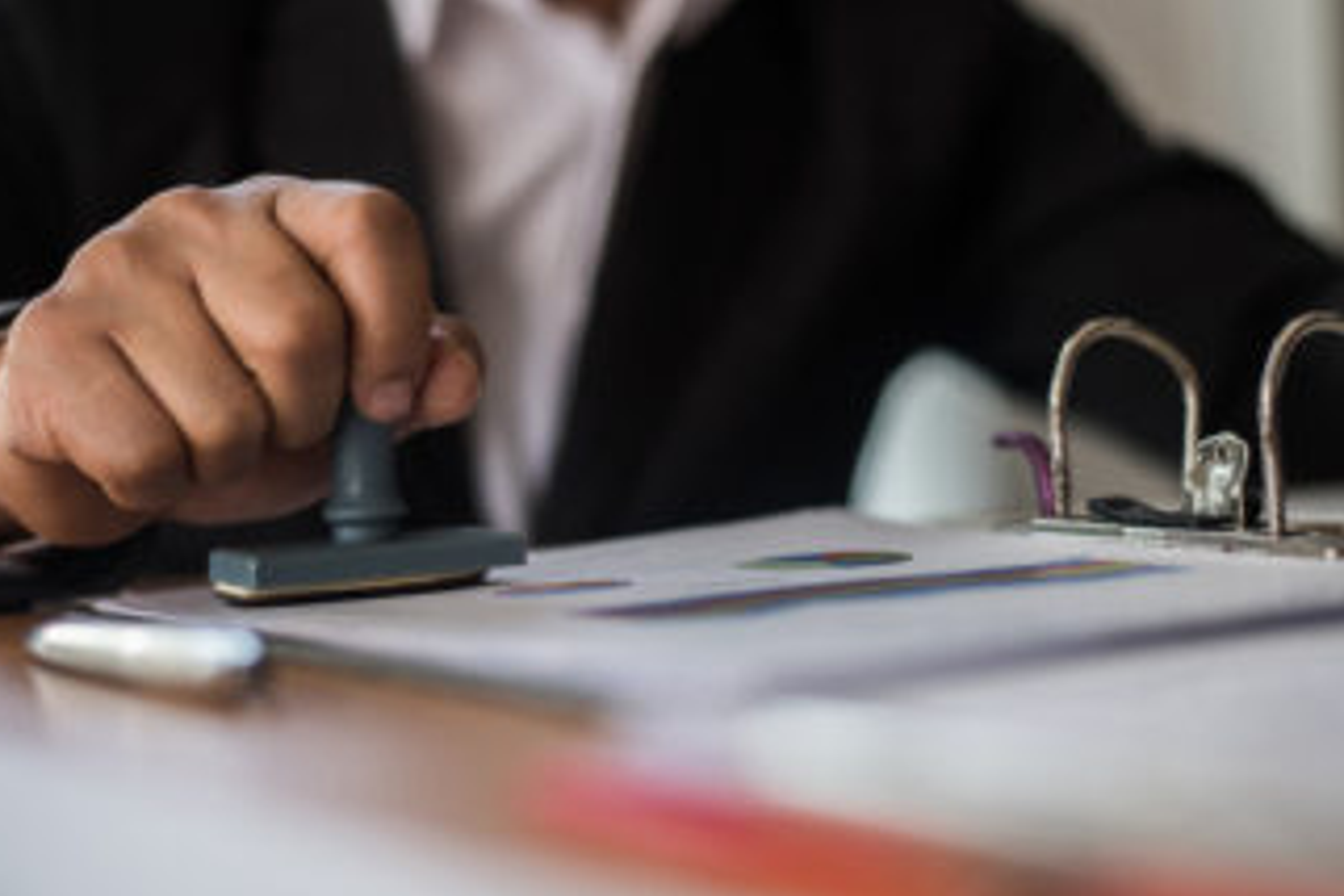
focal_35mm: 70
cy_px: 490
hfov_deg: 28.8
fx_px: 2613
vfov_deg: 19.5
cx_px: 682
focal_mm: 50
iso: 100
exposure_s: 1/160
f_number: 2
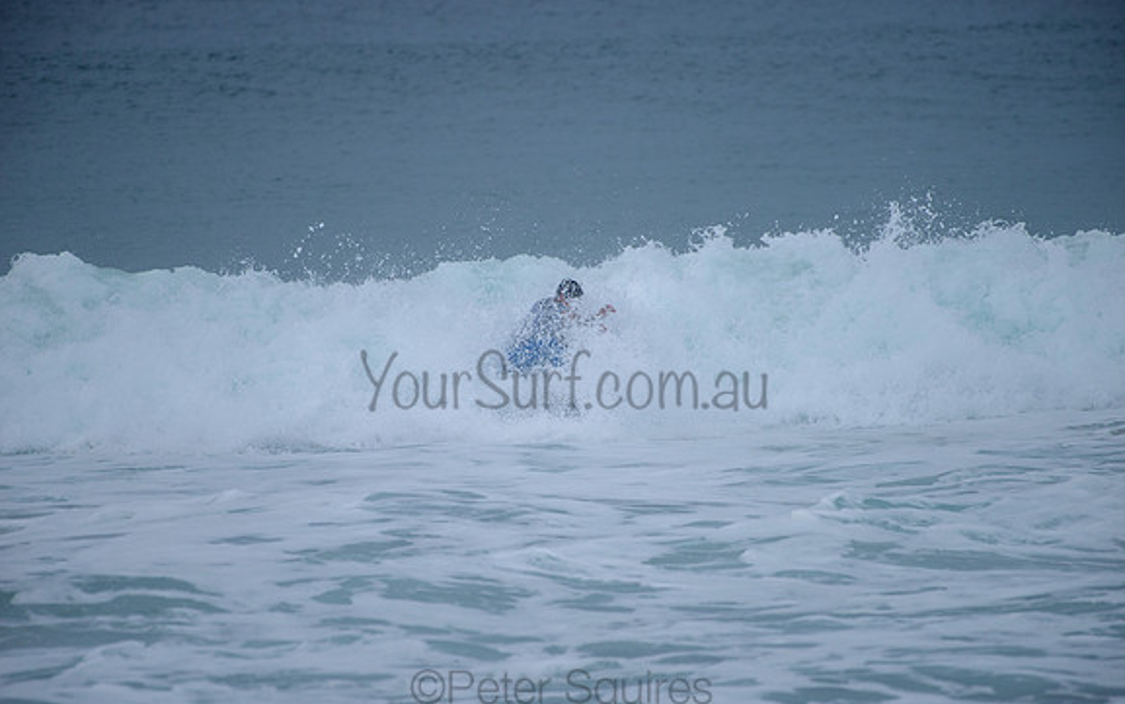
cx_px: 562
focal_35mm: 512
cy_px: 364
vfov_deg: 2.6
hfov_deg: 4.1
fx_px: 15702
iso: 360
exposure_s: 1/2000
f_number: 5.6
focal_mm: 500
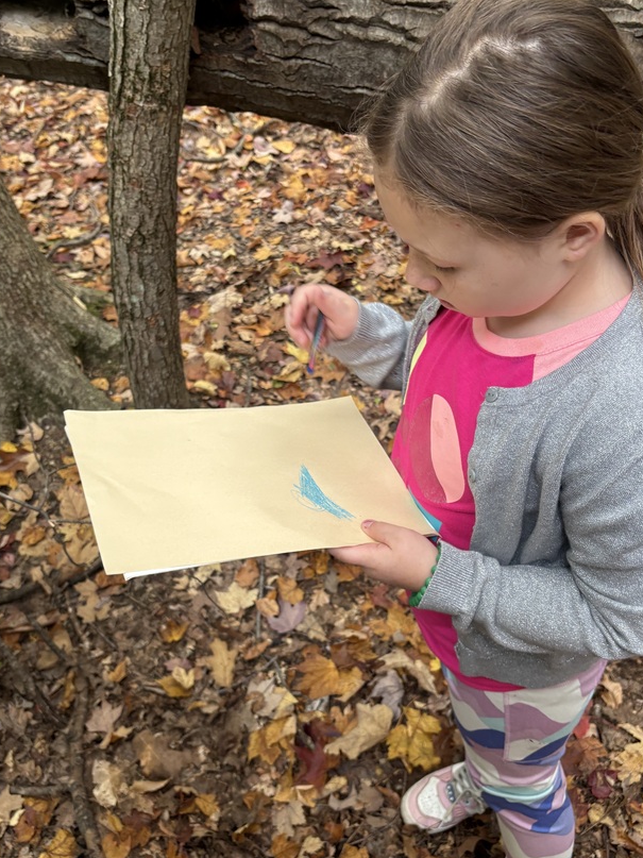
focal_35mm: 33
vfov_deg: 55.3
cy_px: 458
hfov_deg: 42.9
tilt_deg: -42.7
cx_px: 324
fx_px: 818
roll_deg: +7.9
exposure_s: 1/84
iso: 125
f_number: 1.6
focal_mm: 5.96
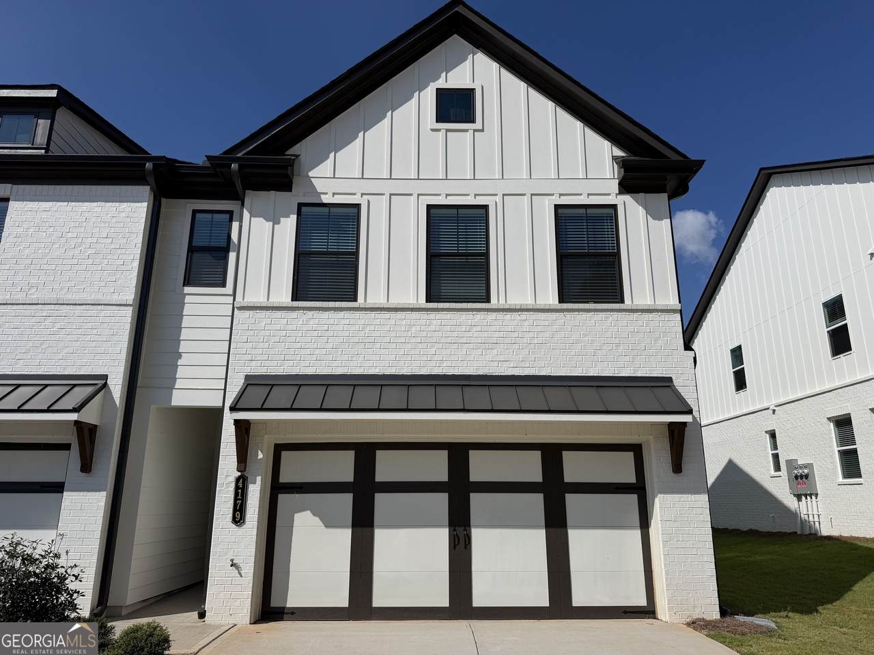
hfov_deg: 71.6
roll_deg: +0.6
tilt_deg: +15.6
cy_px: 328
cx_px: 437
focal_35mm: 24
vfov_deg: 56.8
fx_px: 606
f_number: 1.78
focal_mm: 6.76
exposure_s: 1/14286
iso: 80
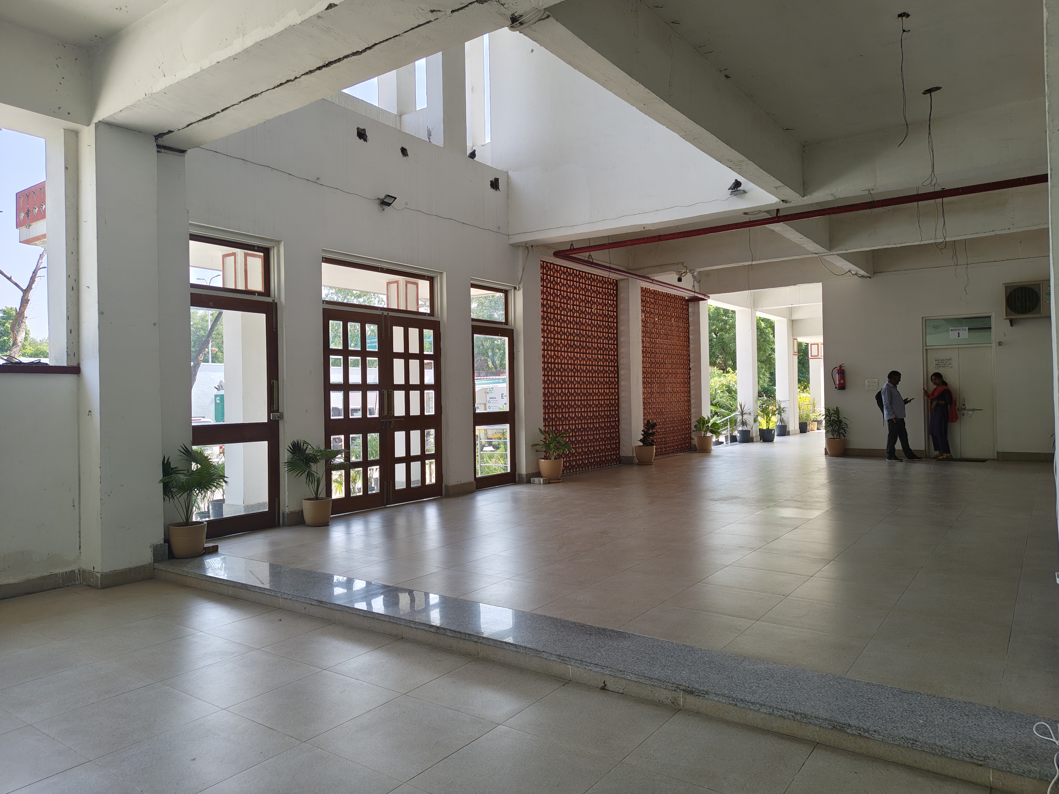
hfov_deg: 71.6
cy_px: 397
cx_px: 530
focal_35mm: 24
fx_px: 734
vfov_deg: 56.8
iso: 525
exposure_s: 1/200
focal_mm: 5.56
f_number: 1.8
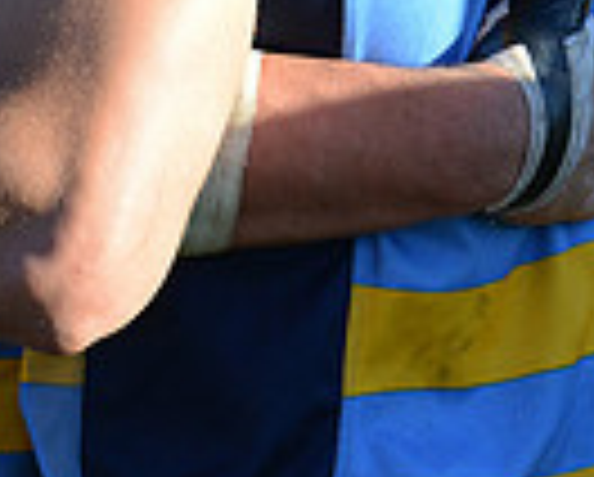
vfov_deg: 3.7
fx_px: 7254
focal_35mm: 412
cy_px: -367
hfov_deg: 4.7
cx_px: 225
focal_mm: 100
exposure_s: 1/1000
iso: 500
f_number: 4.5
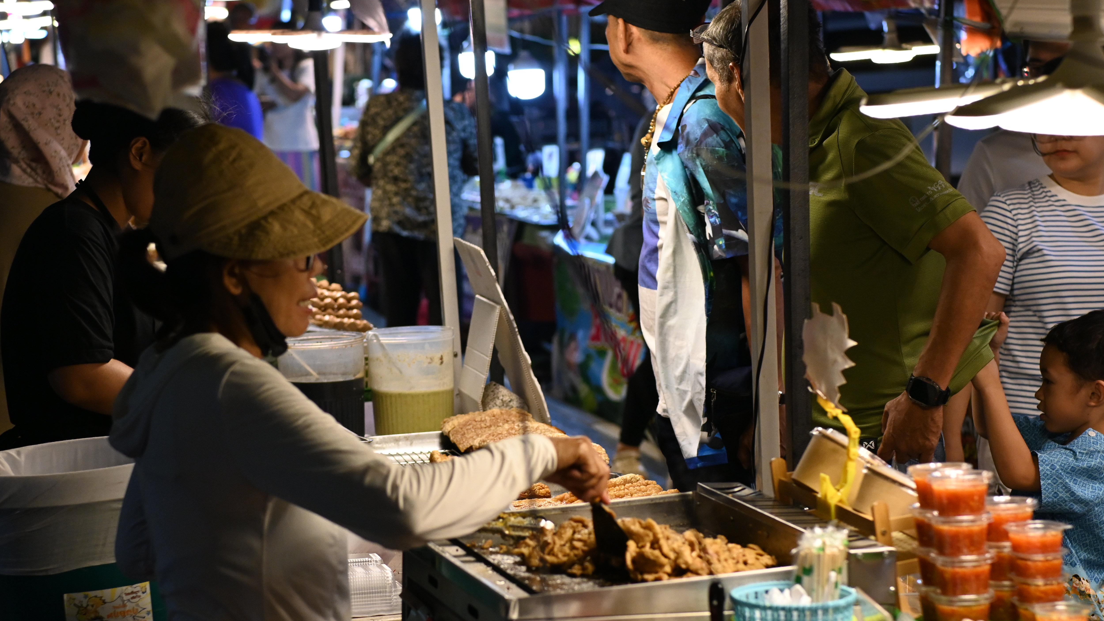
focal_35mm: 98
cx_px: 505
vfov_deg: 12.4
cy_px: 345
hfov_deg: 21.8
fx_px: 2869
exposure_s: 1/250
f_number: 2.8
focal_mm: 56
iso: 1400
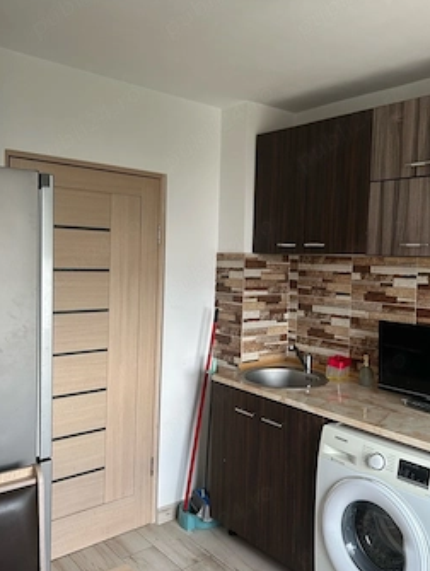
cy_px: 281
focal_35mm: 31
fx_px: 512
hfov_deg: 45.3
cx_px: 253
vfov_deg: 58.3
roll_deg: -2.8
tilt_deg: -1.2
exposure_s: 1/98
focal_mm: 5.7
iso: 125
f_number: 1.5
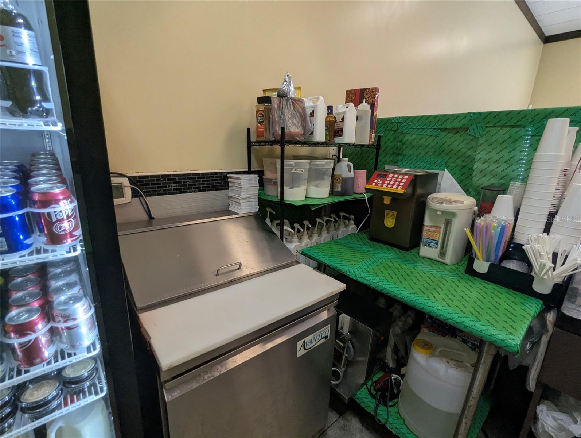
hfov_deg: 94.4
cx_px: 290
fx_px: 269
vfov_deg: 78.2
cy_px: 219
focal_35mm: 16
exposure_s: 1/178
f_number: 2.2
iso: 213
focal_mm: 2.35
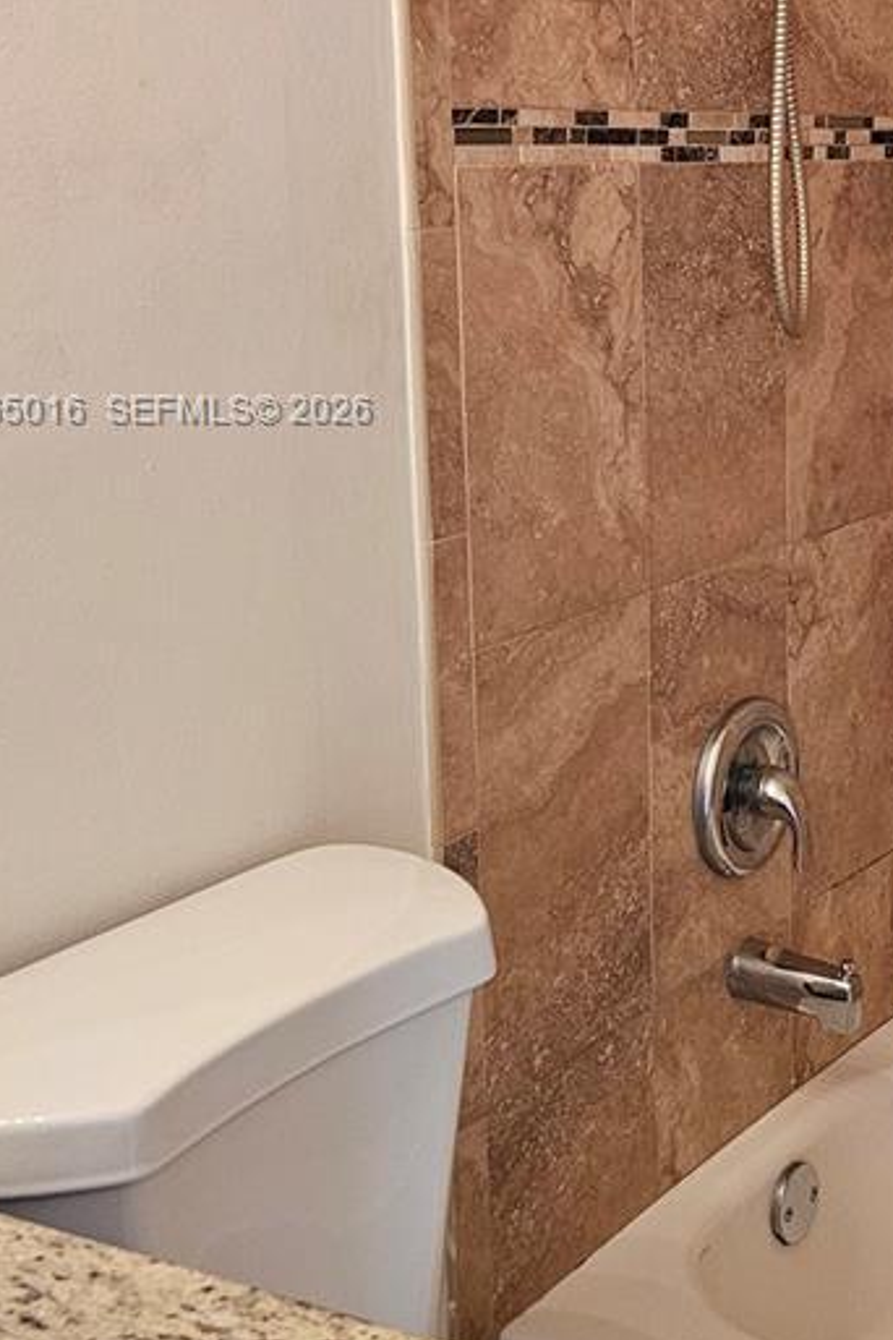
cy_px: 413
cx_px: 1063
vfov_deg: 35.2
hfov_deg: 22.4
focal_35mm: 56
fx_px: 2084
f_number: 1.7
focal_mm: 6.3
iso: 400
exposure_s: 1/120
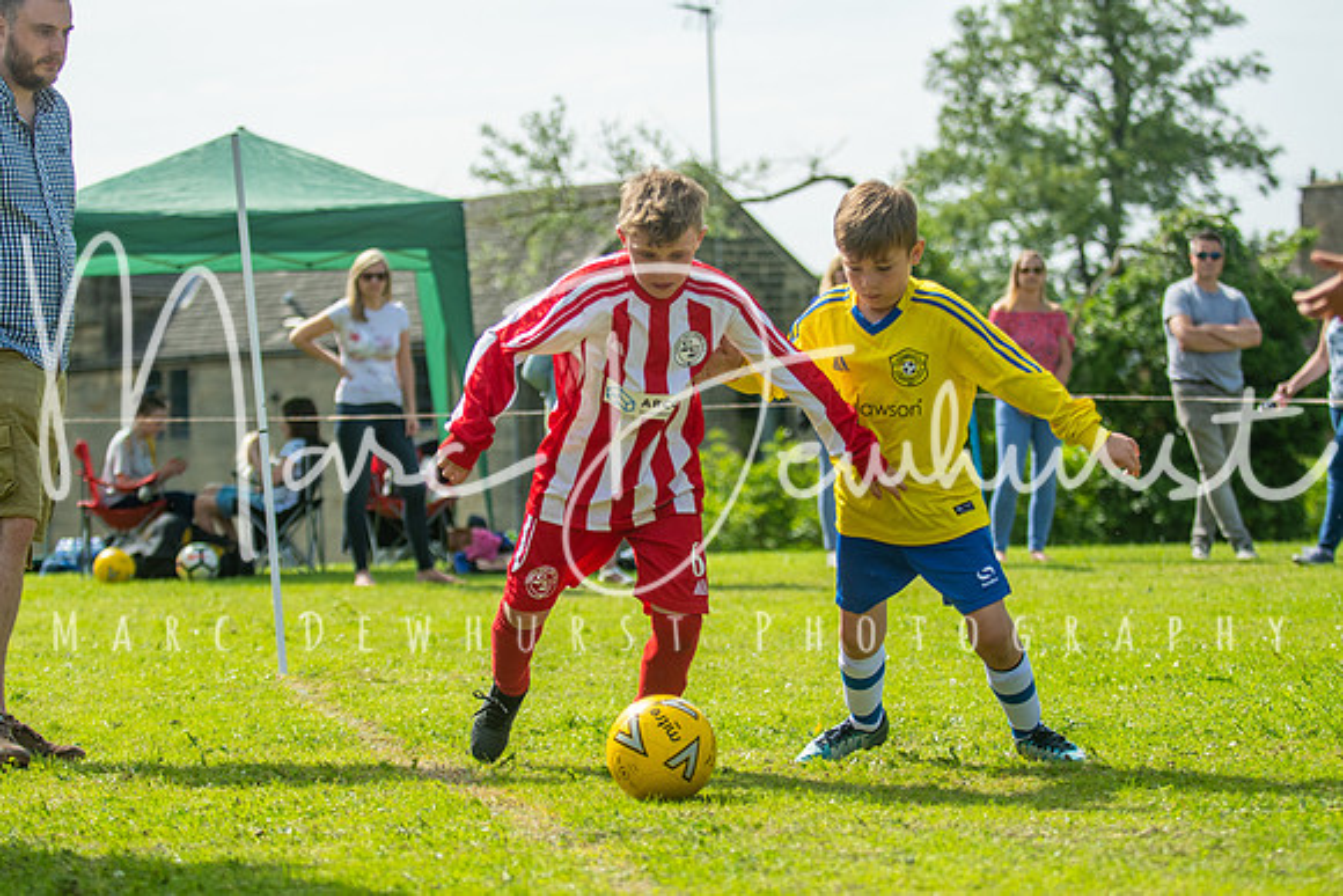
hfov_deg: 18.2
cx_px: 672
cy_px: 448
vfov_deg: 12.2
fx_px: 4198
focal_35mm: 112
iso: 250
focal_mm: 75
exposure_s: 1/3200
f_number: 3.2
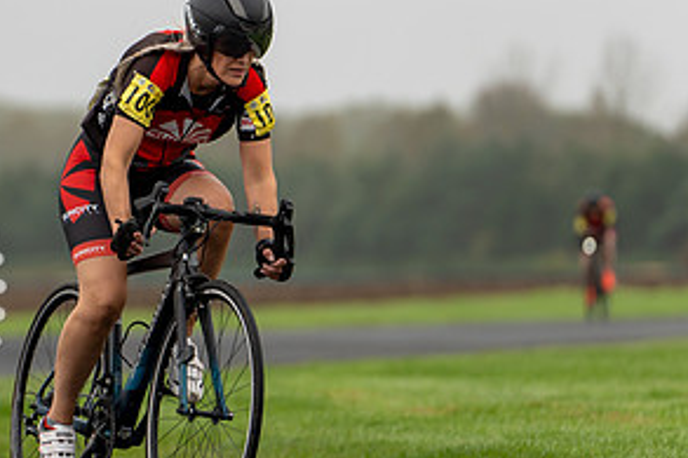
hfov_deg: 5.0
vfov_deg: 3.3
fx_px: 7888
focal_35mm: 413
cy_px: 185
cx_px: 190
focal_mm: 169
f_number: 2.8
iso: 200
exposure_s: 1/1000
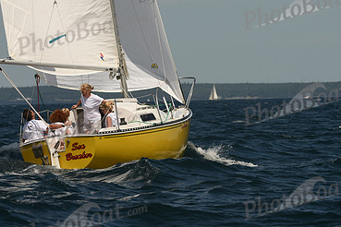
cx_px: 196
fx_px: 3571
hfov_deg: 5.5
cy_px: 67
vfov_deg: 3.6
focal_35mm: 377
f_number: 9
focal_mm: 240
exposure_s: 1/1000
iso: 250
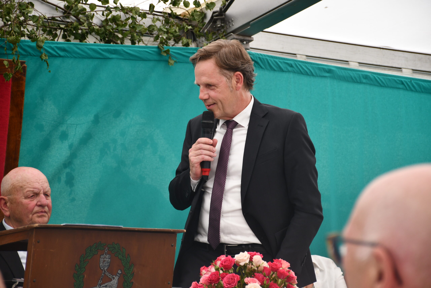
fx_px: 1616
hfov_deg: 15.2
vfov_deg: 10.2
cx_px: 216
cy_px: 144
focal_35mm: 135
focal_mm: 90
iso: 320
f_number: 5.6
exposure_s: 1/250
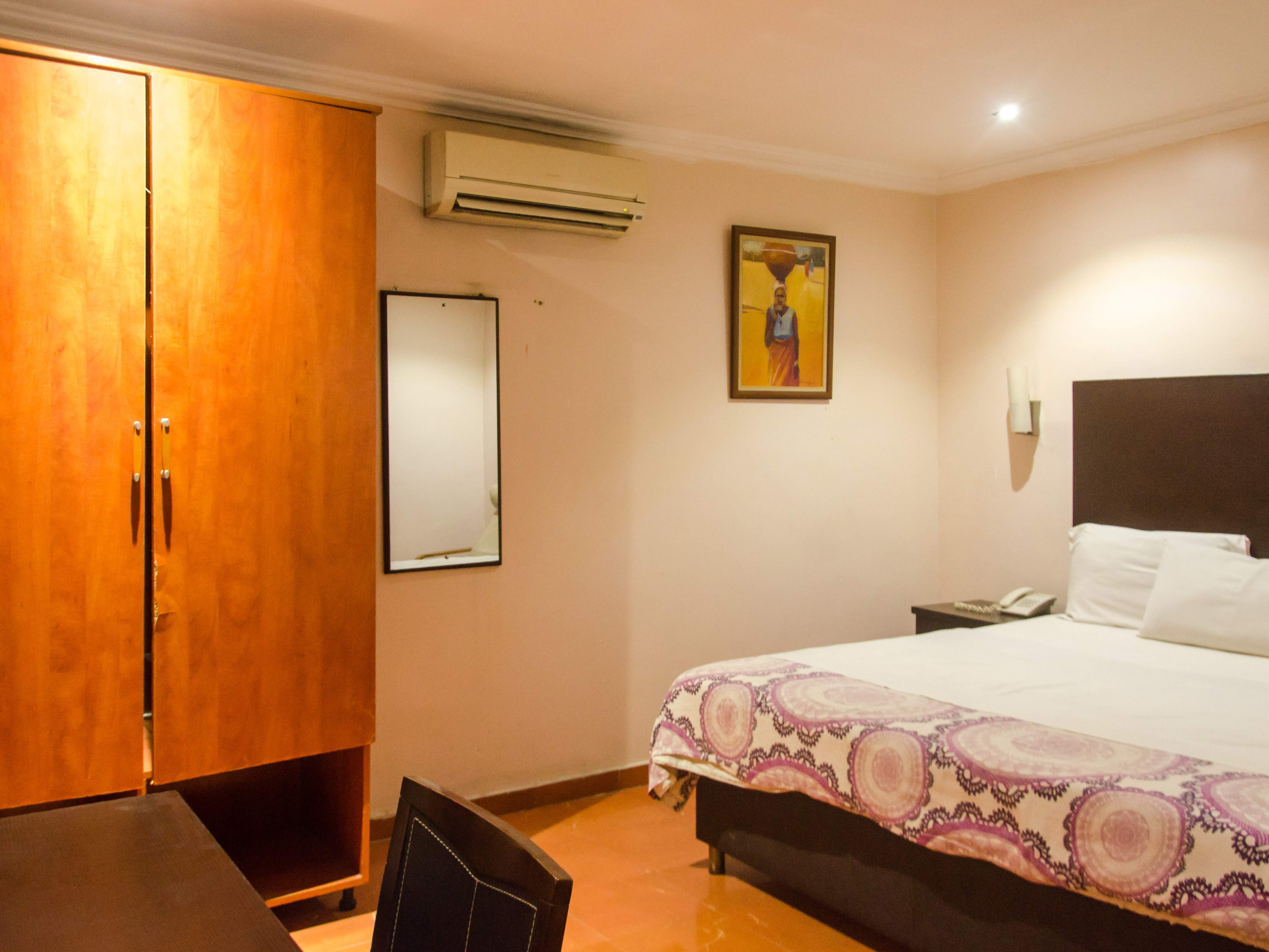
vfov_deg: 46.8
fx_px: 1100
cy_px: 468
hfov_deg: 60.0
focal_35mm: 30
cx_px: 642
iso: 1600
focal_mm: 18
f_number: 5
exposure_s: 1/10
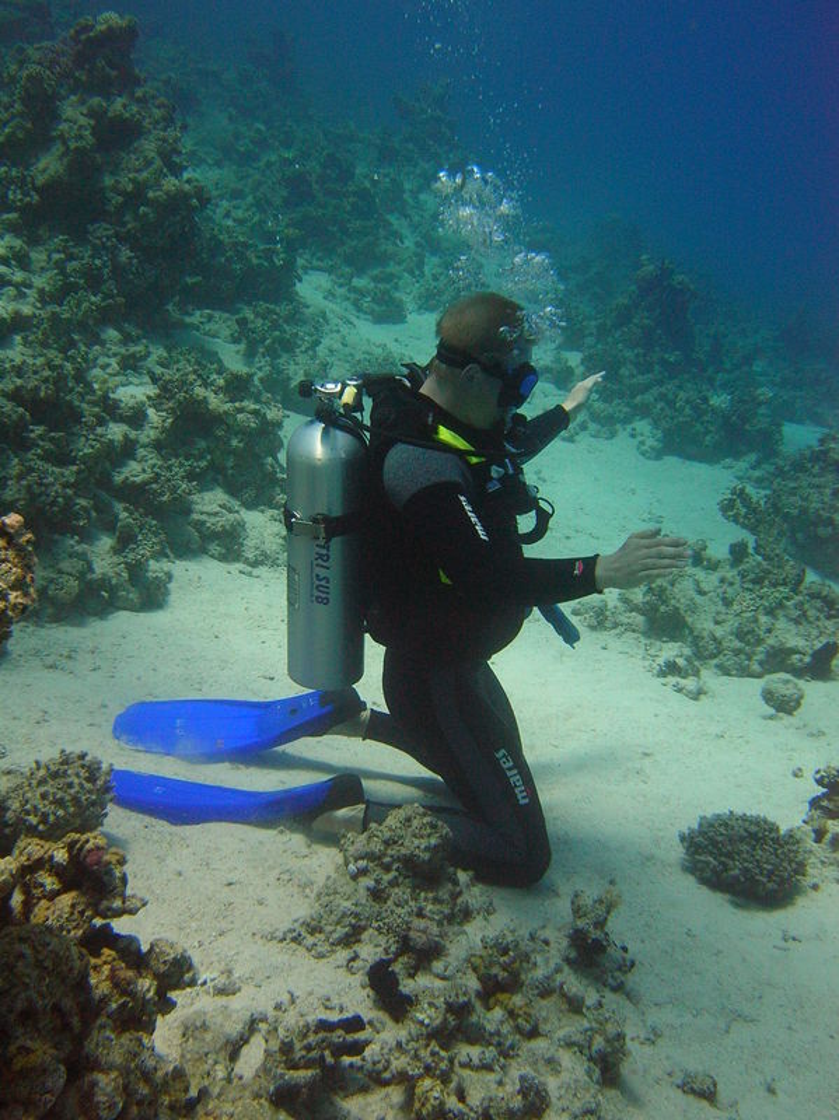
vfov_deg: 54.0
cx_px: 420
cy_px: 560
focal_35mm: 34
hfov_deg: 41.8
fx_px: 1100
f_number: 4.9
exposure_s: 1/238
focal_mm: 5.7
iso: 50
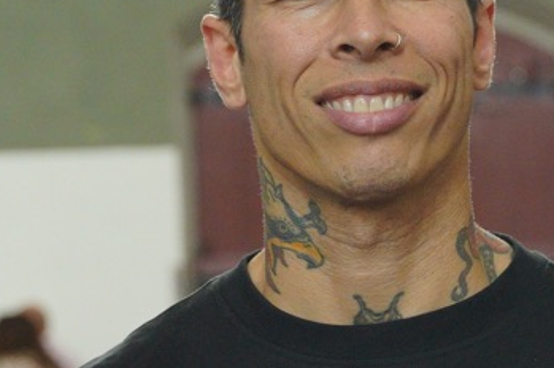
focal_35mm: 222
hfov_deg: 9.3
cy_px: 446
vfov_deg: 6.1
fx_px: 3413
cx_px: 340
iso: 2000
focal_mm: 43
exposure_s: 1/125
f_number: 3.2
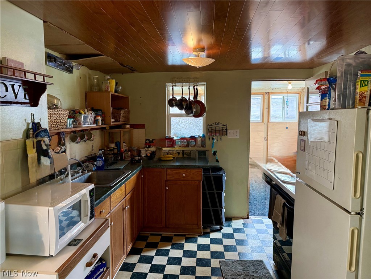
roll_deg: +0.3
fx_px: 257
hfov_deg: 71.6
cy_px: 140
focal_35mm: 24
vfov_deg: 56.8
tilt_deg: -5.3
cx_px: 186
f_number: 1.78
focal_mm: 6.76
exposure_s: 1/120
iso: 320
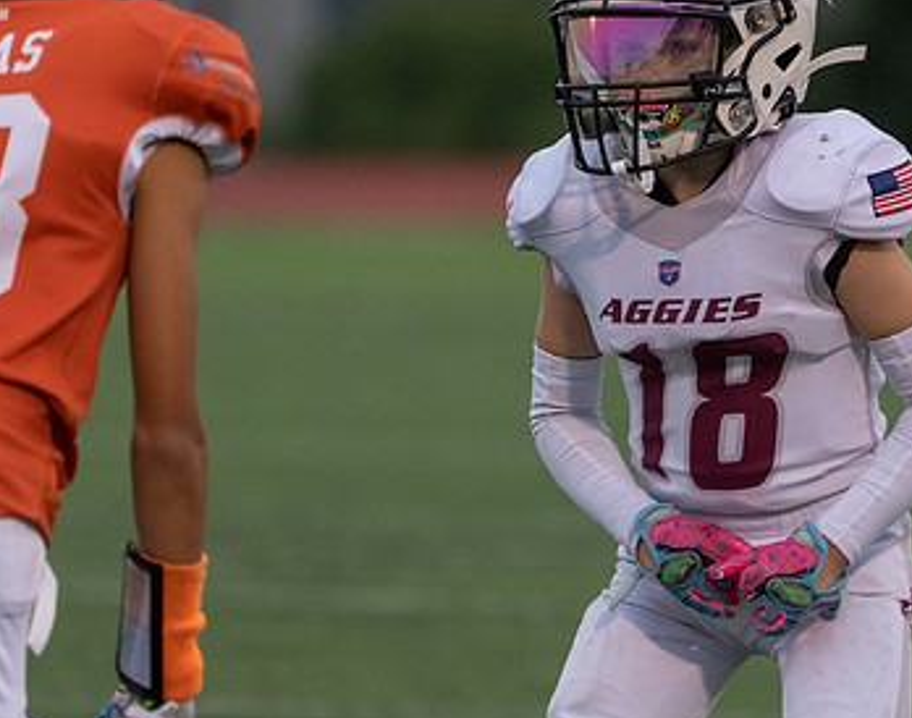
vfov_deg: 2.0
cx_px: 650
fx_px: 20280
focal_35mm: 756
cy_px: 257
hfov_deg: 2.6
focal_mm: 400
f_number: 5.6
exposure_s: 1/1000
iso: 3200
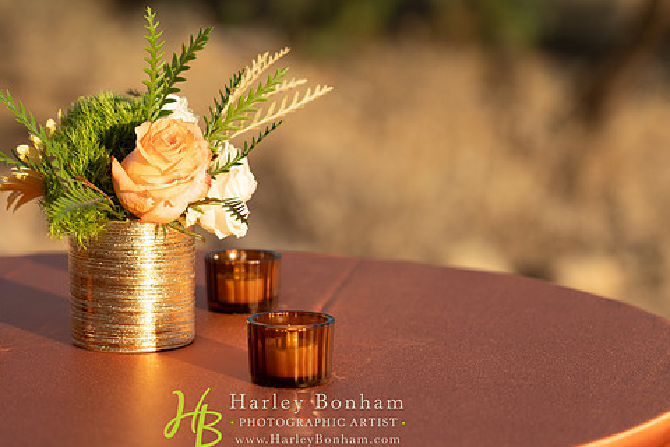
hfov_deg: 15.2
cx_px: 286
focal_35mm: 135
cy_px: 185
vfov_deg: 10.2
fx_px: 2512
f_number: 4
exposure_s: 1/1250
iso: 160
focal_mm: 105
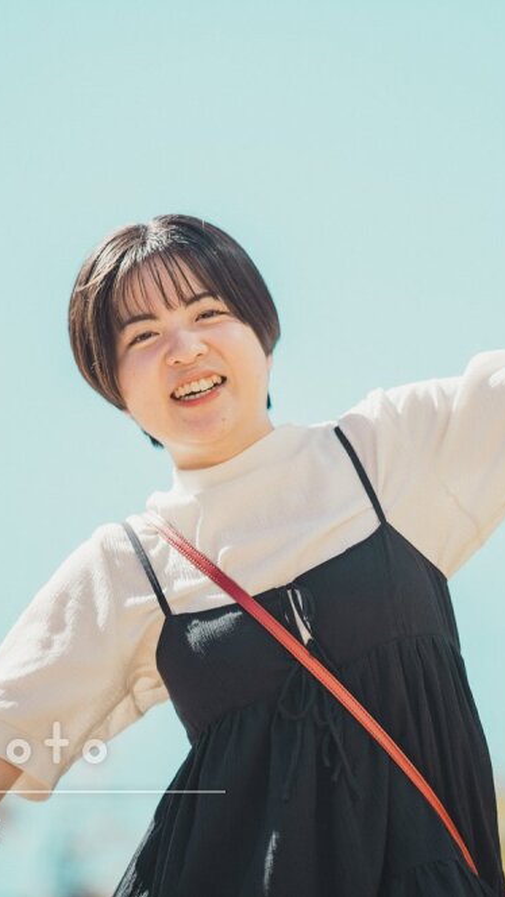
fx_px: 3190
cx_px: 400
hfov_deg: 9.0
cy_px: 448
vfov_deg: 16.0
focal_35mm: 134
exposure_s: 1/4000
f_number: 1.4
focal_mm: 85
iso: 100
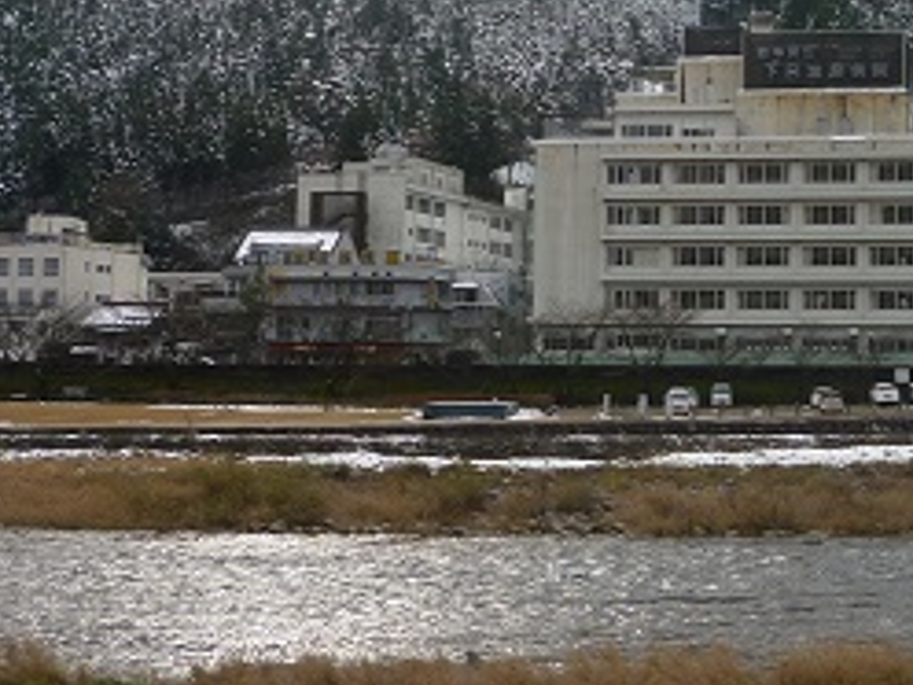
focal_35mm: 72
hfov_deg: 26.7
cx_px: 694
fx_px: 1899
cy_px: 153
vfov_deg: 20.2
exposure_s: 1/400
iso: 80
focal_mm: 5.2
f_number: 3.3
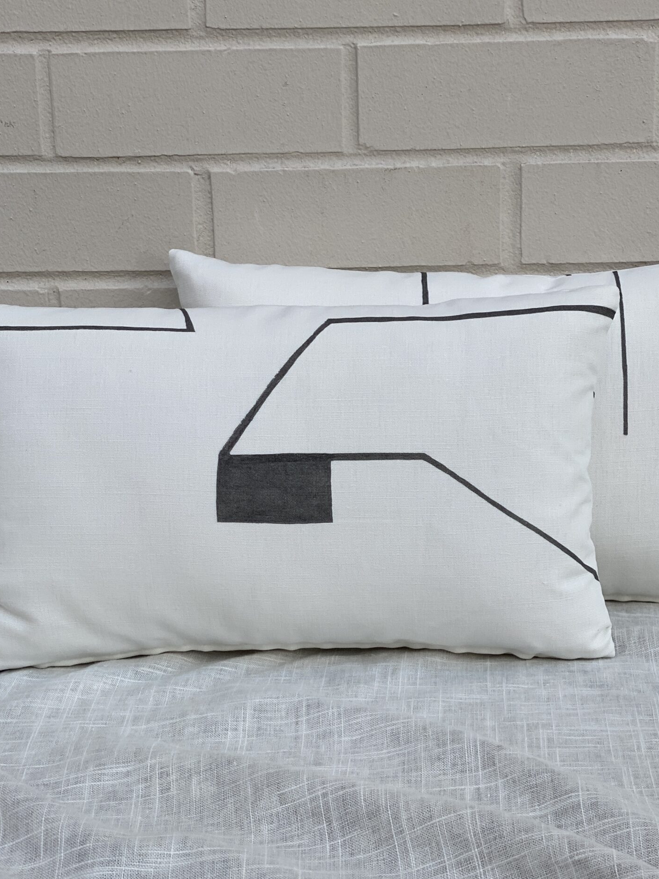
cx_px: 348
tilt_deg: -18.6
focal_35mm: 71
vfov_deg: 27.4
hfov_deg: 20.7
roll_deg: +0.6
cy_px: 509
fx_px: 1802
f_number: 2
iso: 20
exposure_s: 1/122
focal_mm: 6
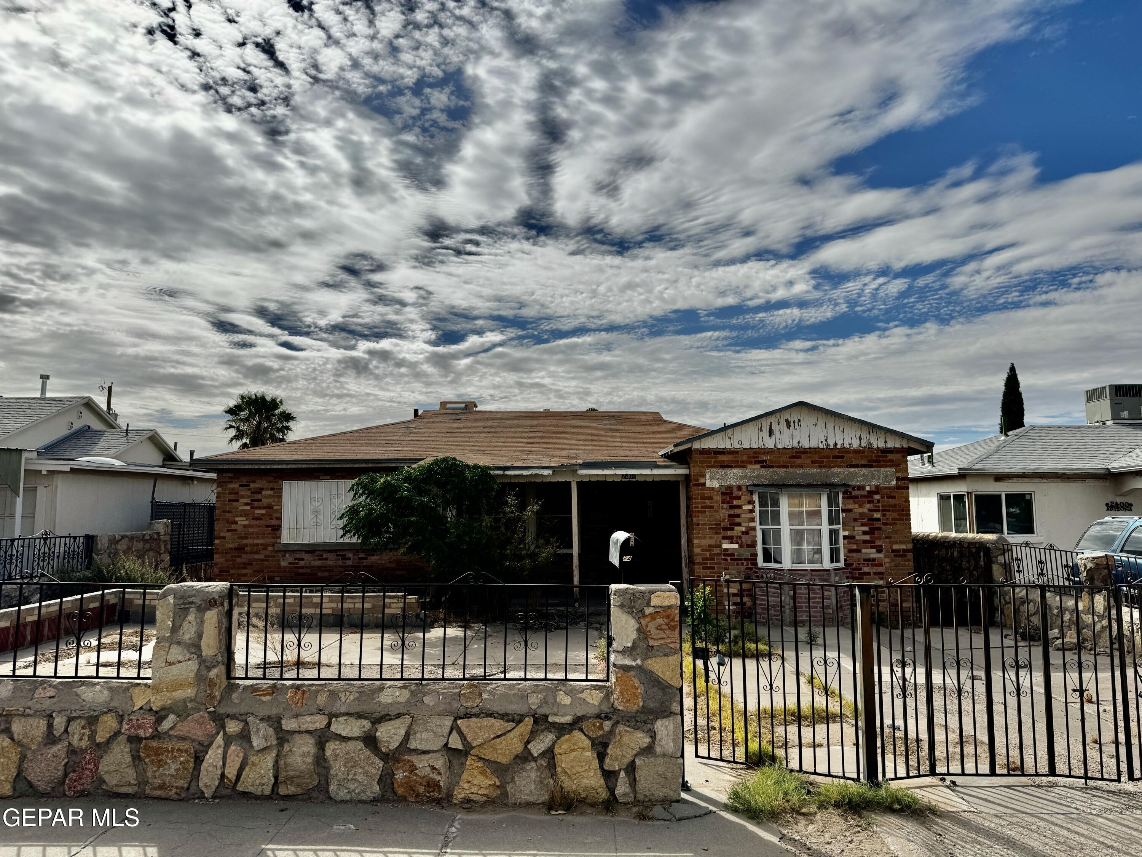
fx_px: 792
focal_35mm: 24
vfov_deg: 56.8
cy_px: 428
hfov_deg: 71.6
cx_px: 571
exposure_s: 1/12346
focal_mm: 6.76
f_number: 1.78
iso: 80
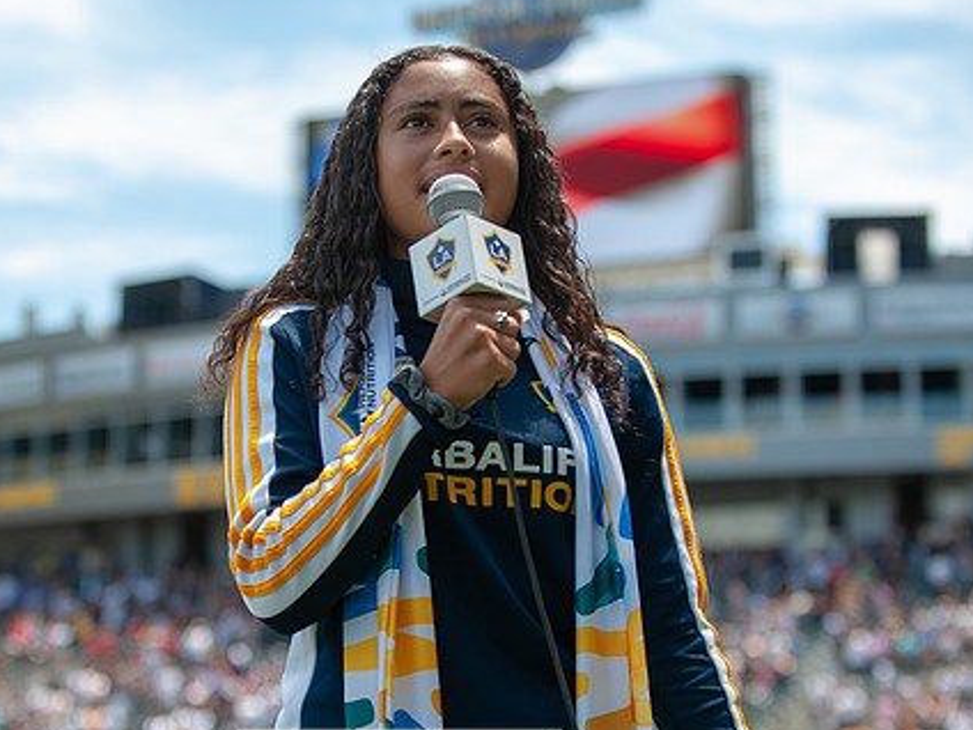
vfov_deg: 16.1
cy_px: 416
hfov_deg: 21.3
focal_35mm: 92
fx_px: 2586
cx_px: 399
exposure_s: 1/1250
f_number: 3.5
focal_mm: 70
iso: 200
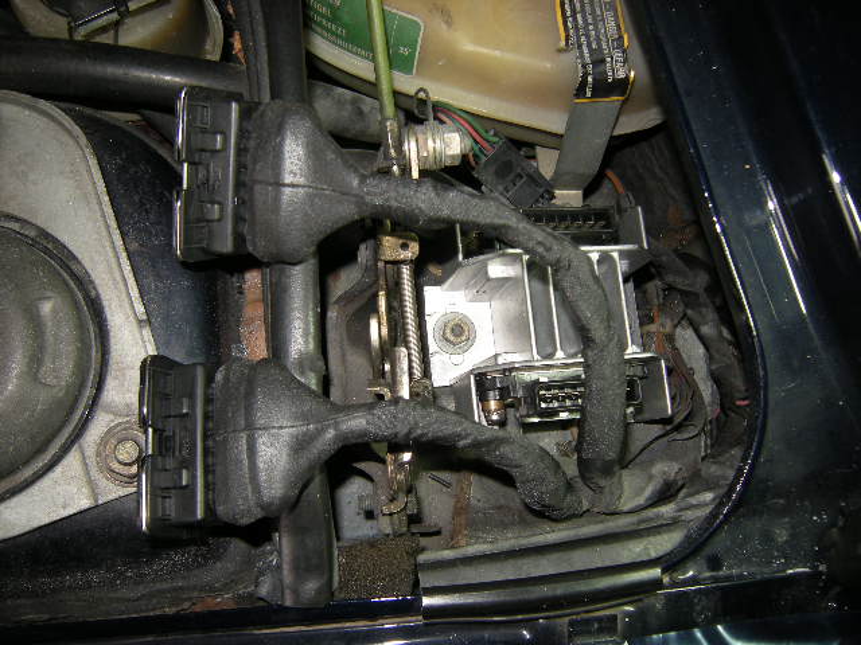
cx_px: 430
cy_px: 322
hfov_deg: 63.4
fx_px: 696
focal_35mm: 28
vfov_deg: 49.7
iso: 64
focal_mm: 4.7
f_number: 2.8
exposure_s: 1/36.5
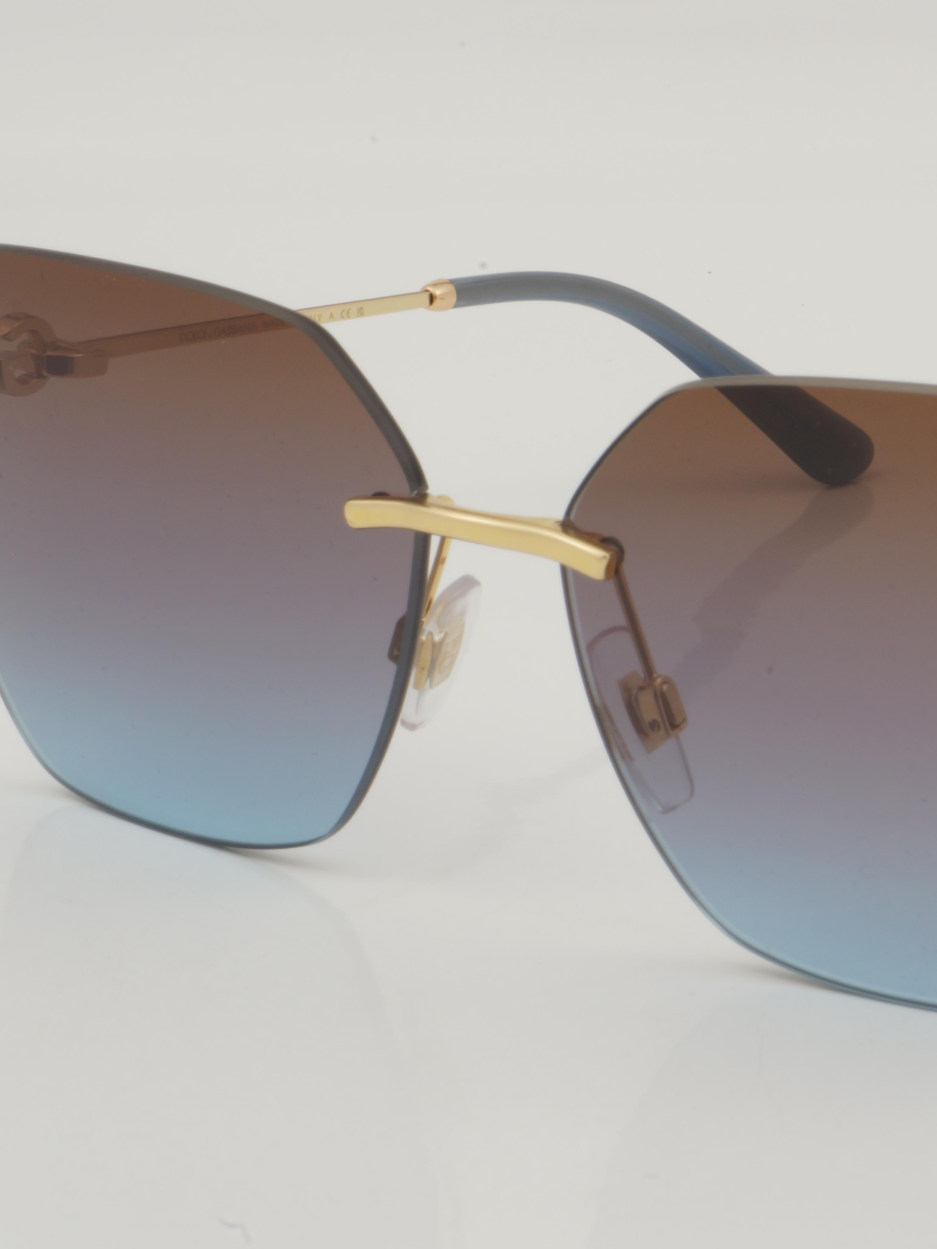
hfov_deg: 13.5
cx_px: 830
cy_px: 620
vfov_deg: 18.0
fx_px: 3934
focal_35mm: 109
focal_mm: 50
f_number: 32
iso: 100
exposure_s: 1/3
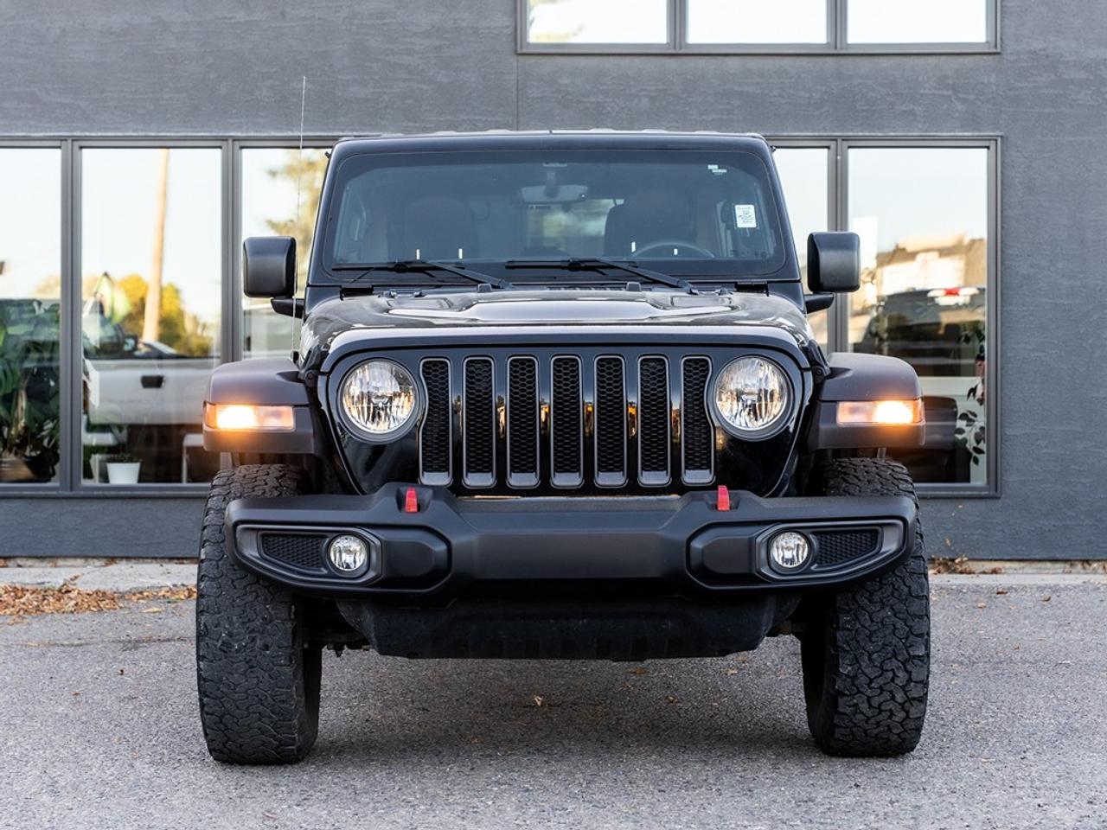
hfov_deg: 25.7
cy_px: 357
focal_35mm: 76
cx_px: 564
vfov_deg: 19.4
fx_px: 2431
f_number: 4
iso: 200
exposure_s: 1/250
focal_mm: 55.9
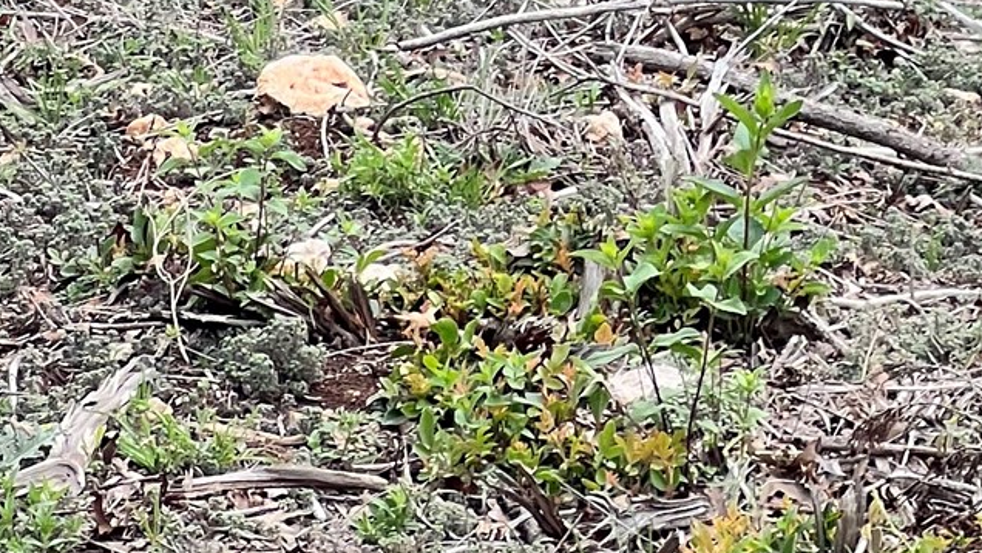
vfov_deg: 4.4
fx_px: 7032
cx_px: 1055
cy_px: -788
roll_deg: -4.0
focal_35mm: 270
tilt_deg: -4.8
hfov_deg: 7.9
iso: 64
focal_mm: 9
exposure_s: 1/99
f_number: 2.8
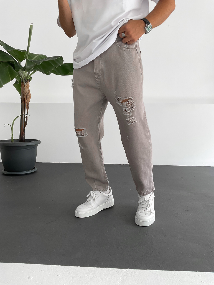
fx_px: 239
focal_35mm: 29
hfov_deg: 48.2
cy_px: 142
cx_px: 107
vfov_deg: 61.7
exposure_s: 1/120
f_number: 1.8
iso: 25
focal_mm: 3
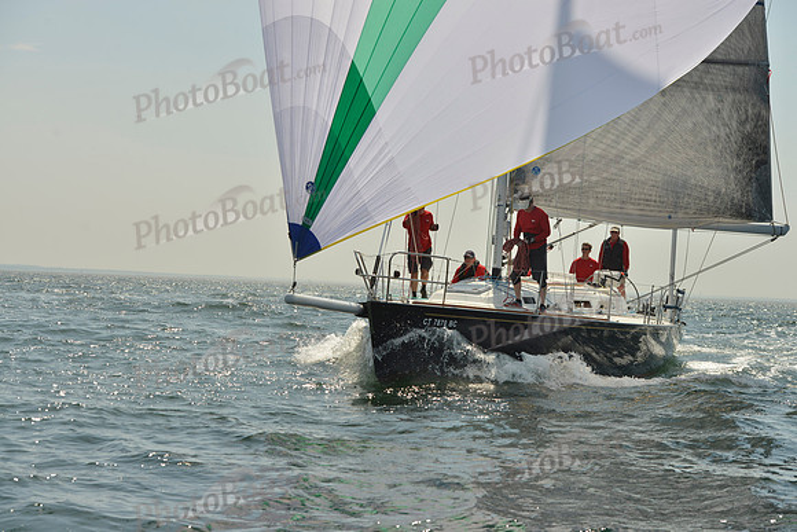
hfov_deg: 28.8
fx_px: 1550
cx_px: 398
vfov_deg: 19.5
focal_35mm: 70
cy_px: 266
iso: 200
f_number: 8
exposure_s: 1/1250
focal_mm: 70
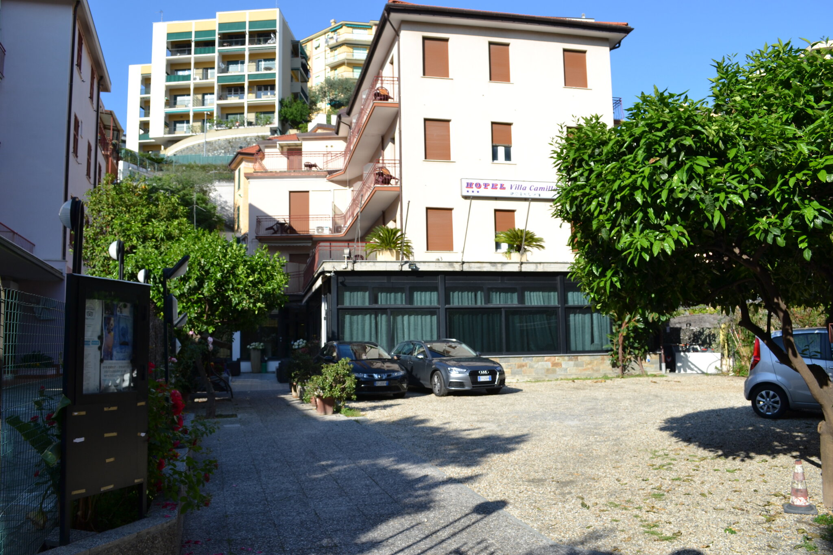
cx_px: 416
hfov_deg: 61.9
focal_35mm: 30
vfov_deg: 43.6
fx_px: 694
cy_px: 278
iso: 100
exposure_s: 1/200
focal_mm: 20
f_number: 7.1
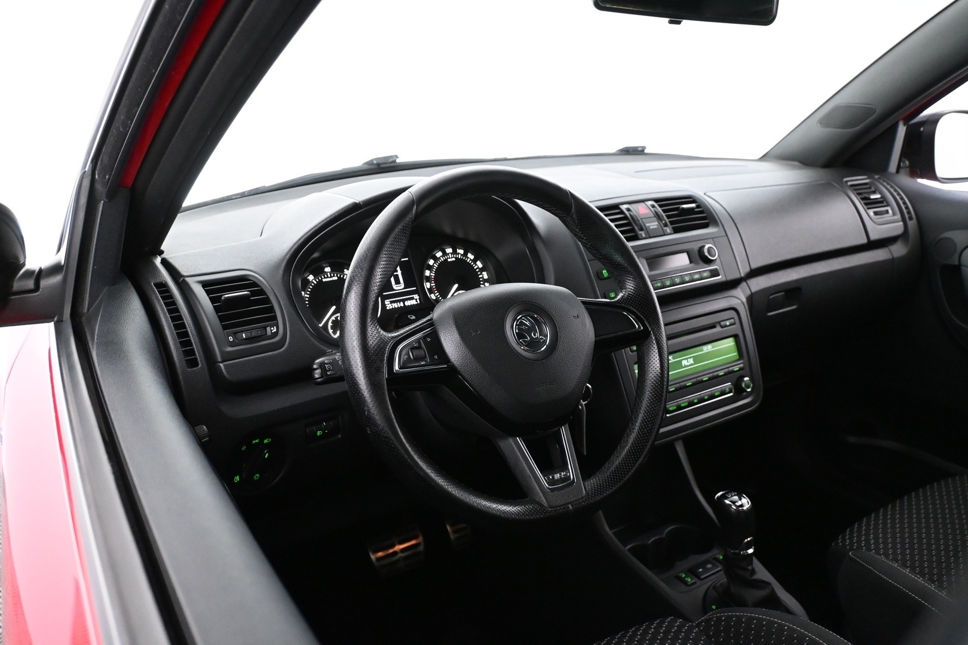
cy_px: 322
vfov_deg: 44.6
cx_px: 484
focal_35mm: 29
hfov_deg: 63.2
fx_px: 786
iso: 4000
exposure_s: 1/40
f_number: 3.8
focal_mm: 19.5
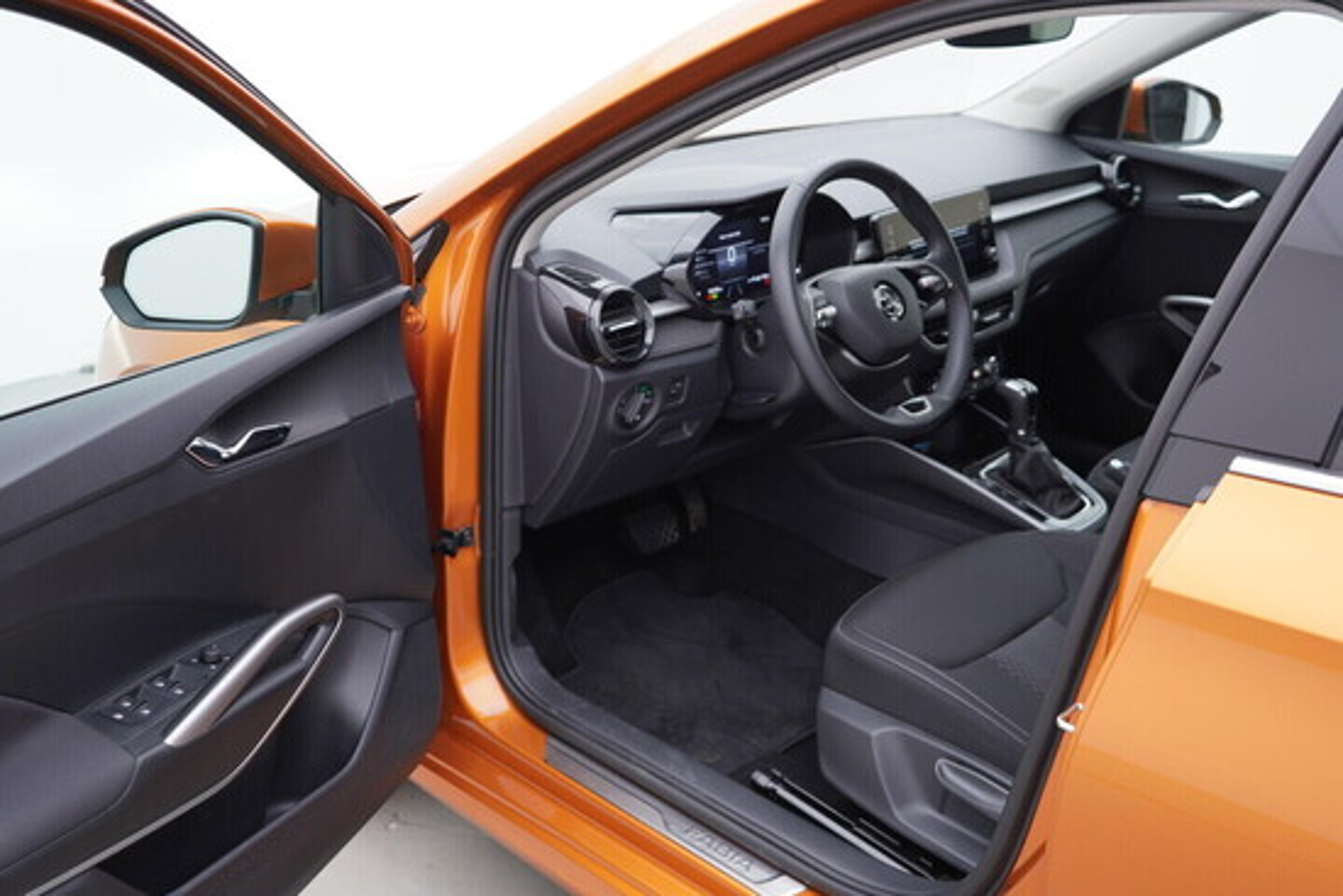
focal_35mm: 36
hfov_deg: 53.1
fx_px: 1343
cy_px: 448
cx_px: 672
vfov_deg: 36.9
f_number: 3.2
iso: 125
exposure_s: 1/40
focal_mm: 24
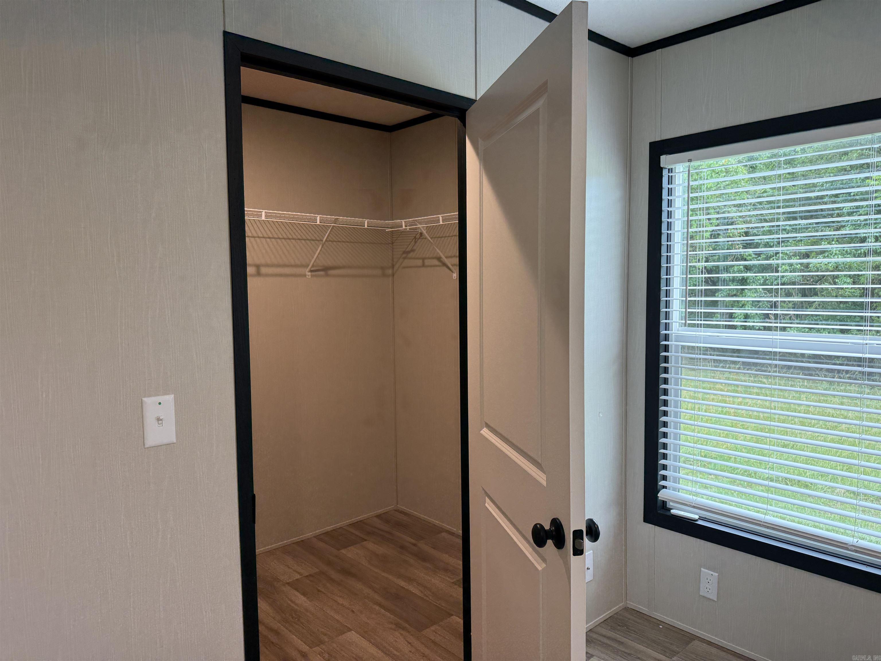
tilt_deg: -4.2
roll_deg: +0.9
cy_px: 330
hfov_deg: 71.6
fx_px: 611
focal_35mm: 24
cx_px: 440
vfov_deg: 56.8
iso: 125
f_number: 1.78
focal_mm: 6.76
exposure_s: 1/161
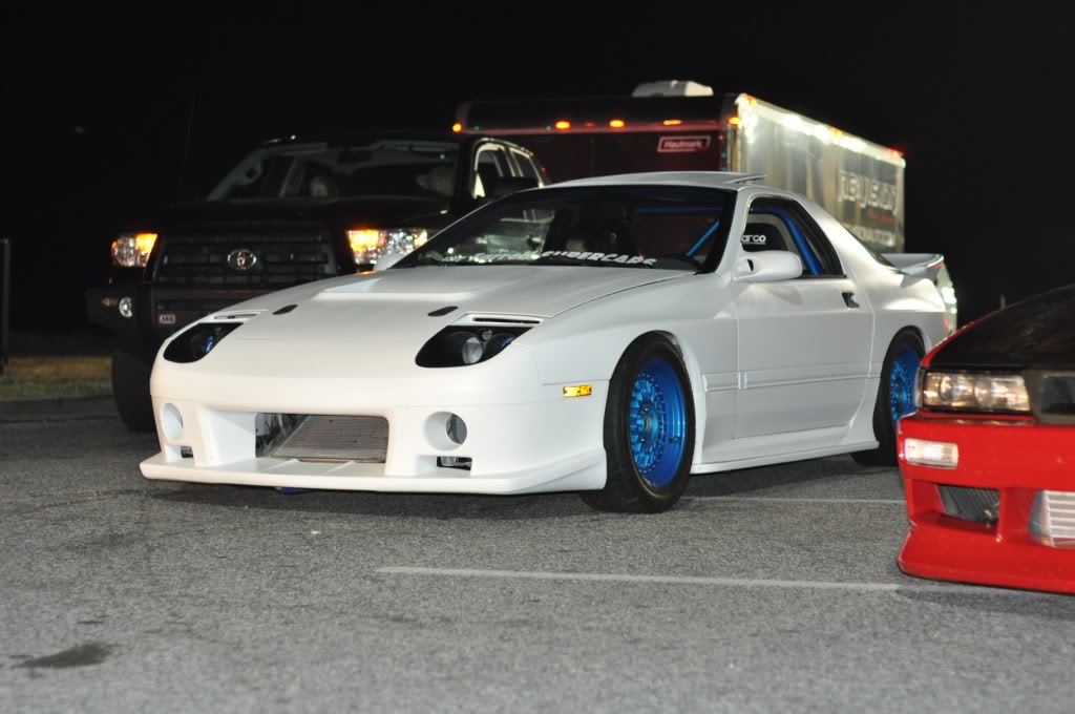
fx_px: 2237
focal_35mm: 75
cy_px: 357
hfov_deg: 27.0
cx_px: 538
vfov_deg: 18.1
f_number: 2.8
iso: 800
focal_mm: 50
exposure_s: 1/60
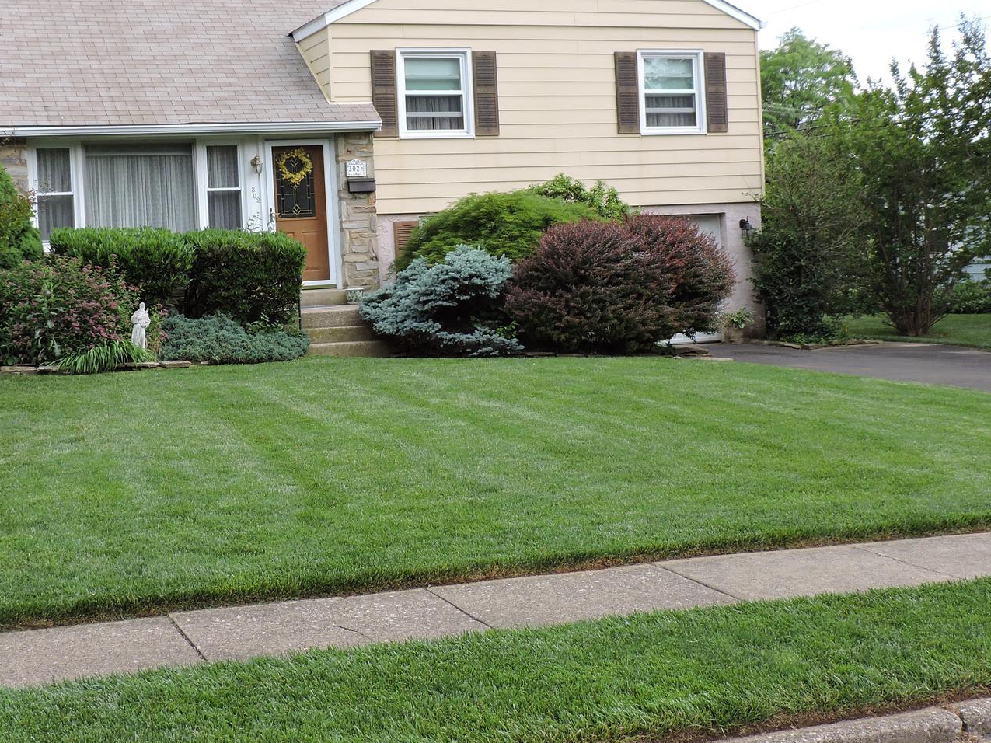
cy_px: 278
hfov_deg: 36.0
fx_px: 1517
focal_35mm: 53
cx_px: 388
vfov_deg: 27.4
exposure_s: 1/250
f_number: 3.2
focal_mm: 5.9
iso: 100
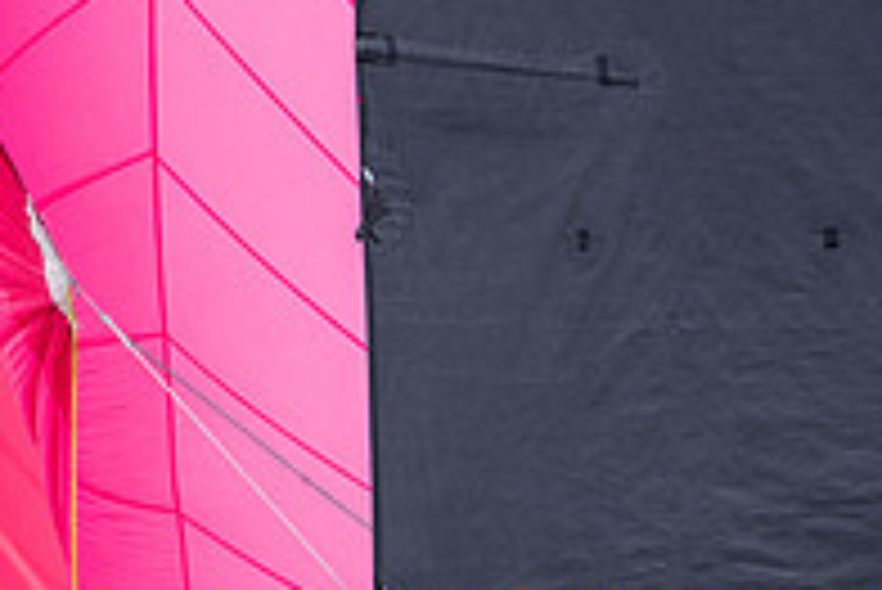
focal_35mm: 1331
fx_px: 32633
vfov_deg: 1.0
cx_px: 999
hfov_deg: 1.5
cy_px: 624
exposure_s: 1/1000
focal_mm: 300
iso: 200
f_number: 5
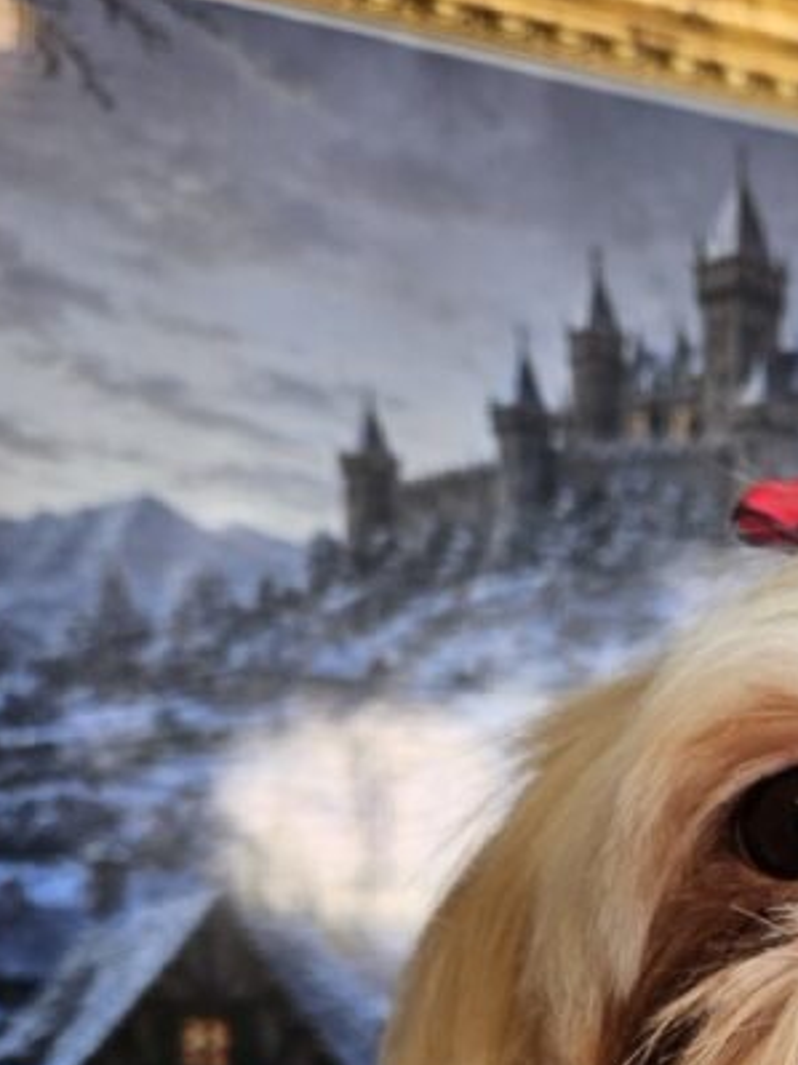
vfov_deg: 30.5
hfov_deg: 22.8
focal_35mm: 59
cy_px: 1057
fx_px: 1814
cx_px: 953
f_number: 1.8
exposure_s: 1/120
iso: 40
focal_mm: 5.4
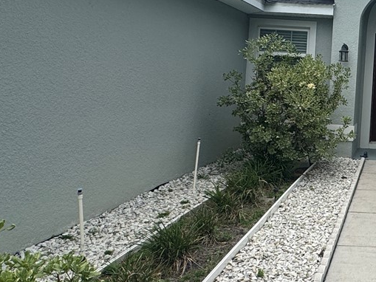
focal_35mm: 44
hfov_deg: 36.8
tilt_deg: +0.8
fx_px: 478
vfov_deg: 32.4
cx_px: 406
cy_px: 78
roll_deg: -3.2
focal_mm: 2.22
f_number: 2.2
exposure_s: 1/2146
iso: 50
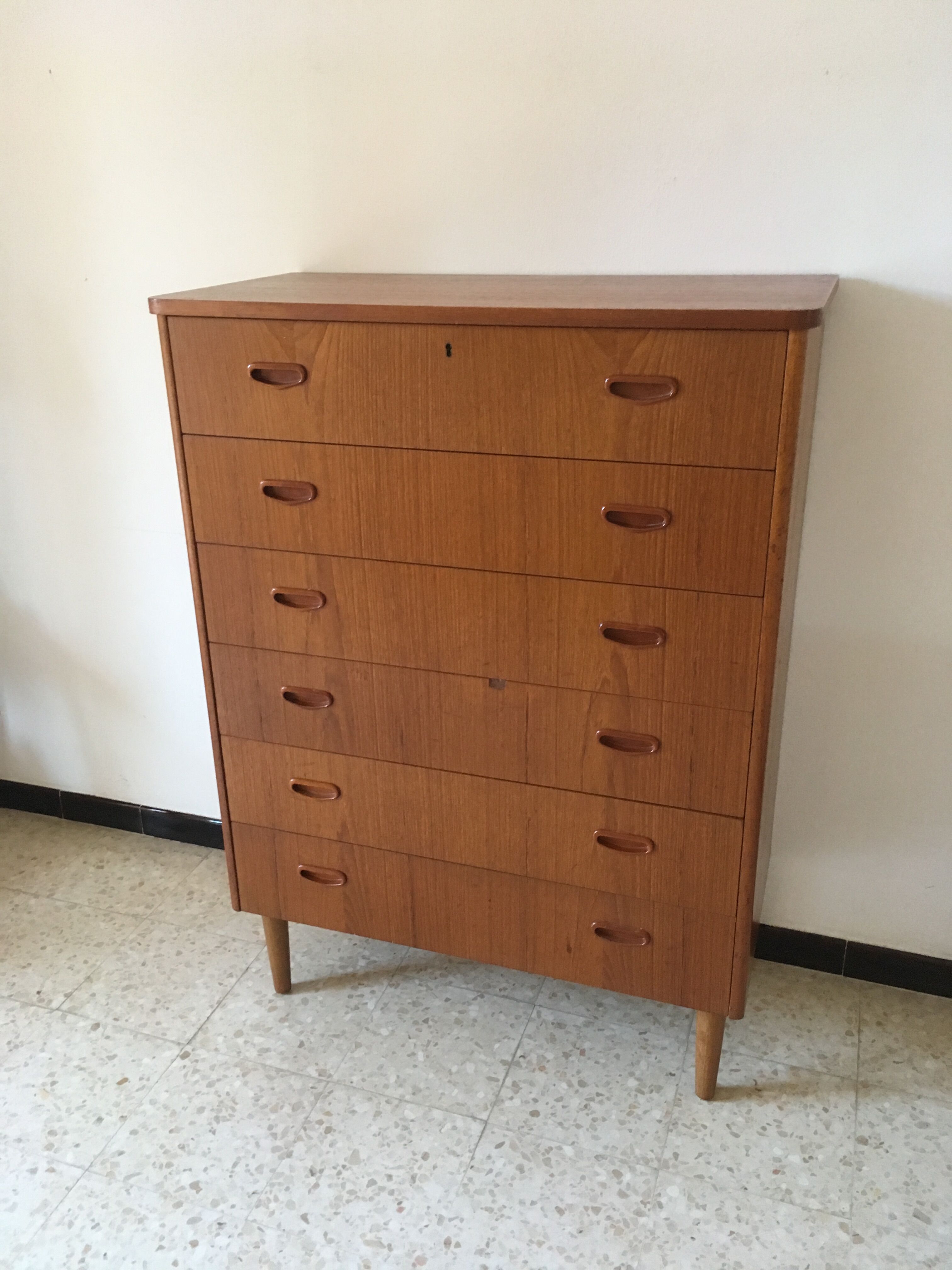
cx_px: 476
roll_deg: +1.4
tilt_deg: -22.8
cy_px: 635
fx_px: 1063
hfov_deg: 48.2
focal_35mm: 29
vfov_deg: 61.7
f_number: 2.2
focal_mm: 4.15
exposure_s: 1/30
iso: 160
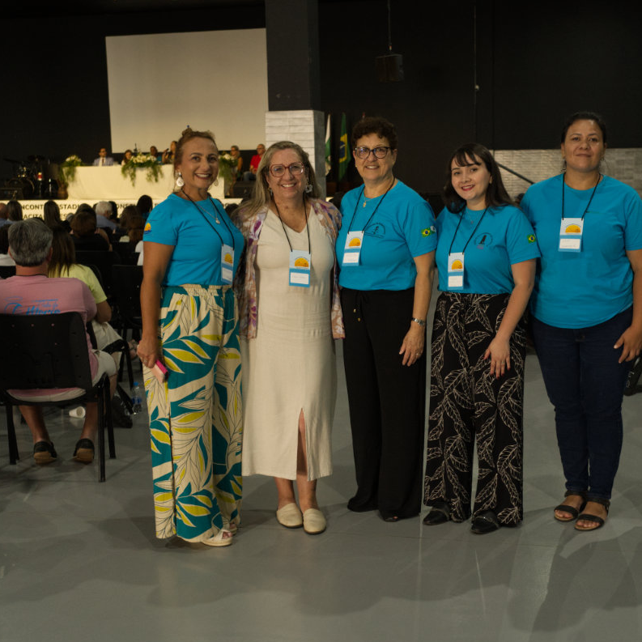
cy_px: 323
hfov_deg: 37.3
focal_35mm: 45
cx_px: 411
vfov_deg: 37.6
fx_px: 944
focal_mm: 35
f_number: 4
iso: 3200
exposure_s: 1/100
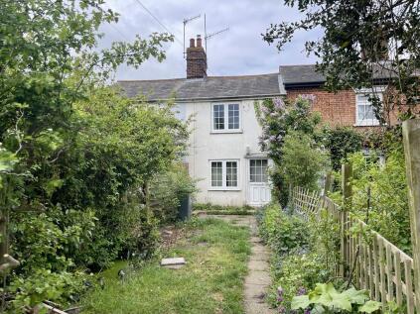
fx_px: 303
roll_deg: -0.1
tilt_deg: +1.9
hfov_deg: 69.4
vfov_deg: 54.9
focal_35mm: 25
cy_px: 157
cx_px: 210
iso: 32
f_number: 1.6
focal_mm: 5.1
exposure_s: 1/1439
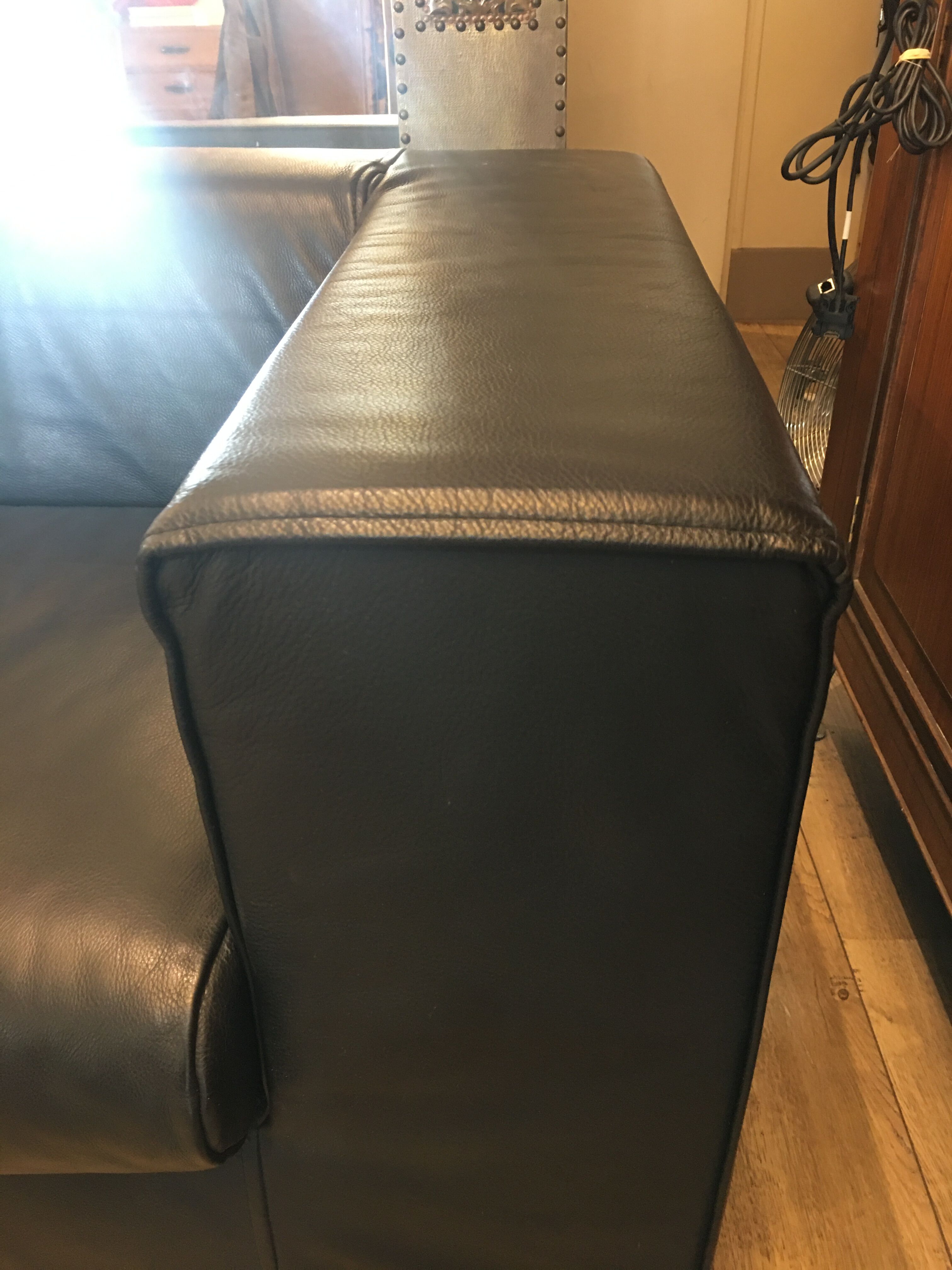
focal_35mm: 29
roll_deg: -0.1
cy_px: 635
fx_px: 1063
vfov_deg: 61.7
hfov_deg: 48.2
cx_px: 476
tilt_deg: -31.2
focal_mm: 4.15
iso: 100
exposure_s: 1/10
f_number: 2.2
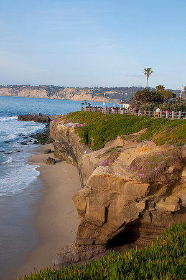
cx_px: 93
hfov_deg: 25.7
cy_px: 140
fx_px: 408
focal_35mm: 52
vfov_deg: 37.9
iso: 200
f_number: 5
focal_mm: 35
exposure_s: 1/1000
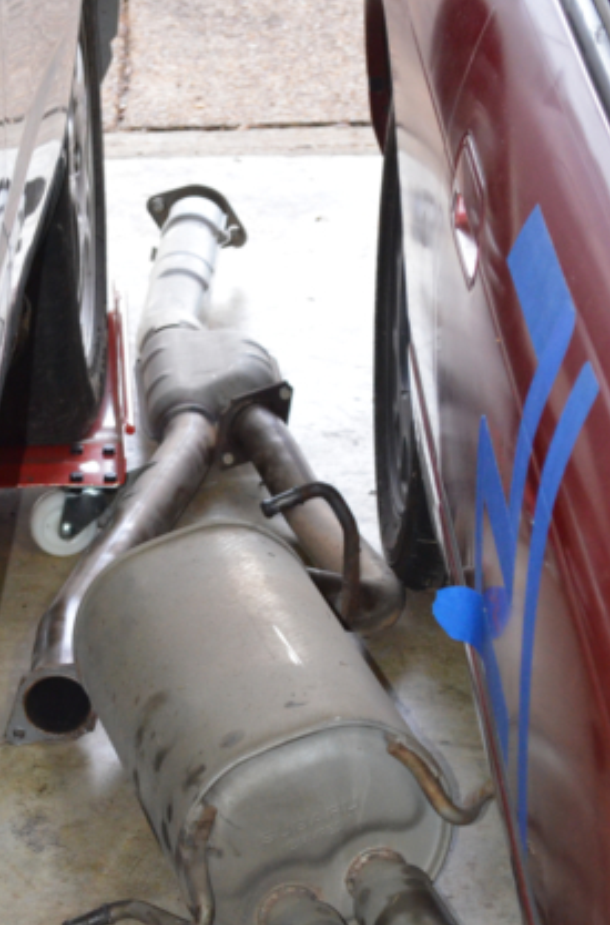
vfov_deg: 16.2
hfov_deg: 10.7
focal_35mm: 127
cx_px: 227
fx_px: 3246
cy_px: 623
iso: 3200
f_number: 5.6
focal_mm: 55
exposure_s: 1/60
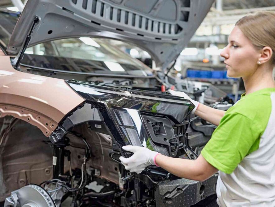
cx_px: 149
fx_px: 310
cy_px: 106
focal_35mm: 39
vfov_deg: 36.8
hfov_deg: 47.8
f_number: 2
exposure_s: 1/500
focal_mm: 35
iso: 1000
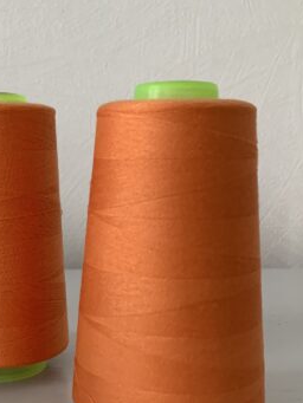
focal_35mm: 39
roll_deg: -0.5
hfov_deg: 36.4
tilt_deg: -10.7
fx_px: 455
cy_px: 264
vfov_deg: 47.2
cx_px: 98
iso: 160
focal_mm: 4.25
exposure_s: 1/60
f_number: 1.8
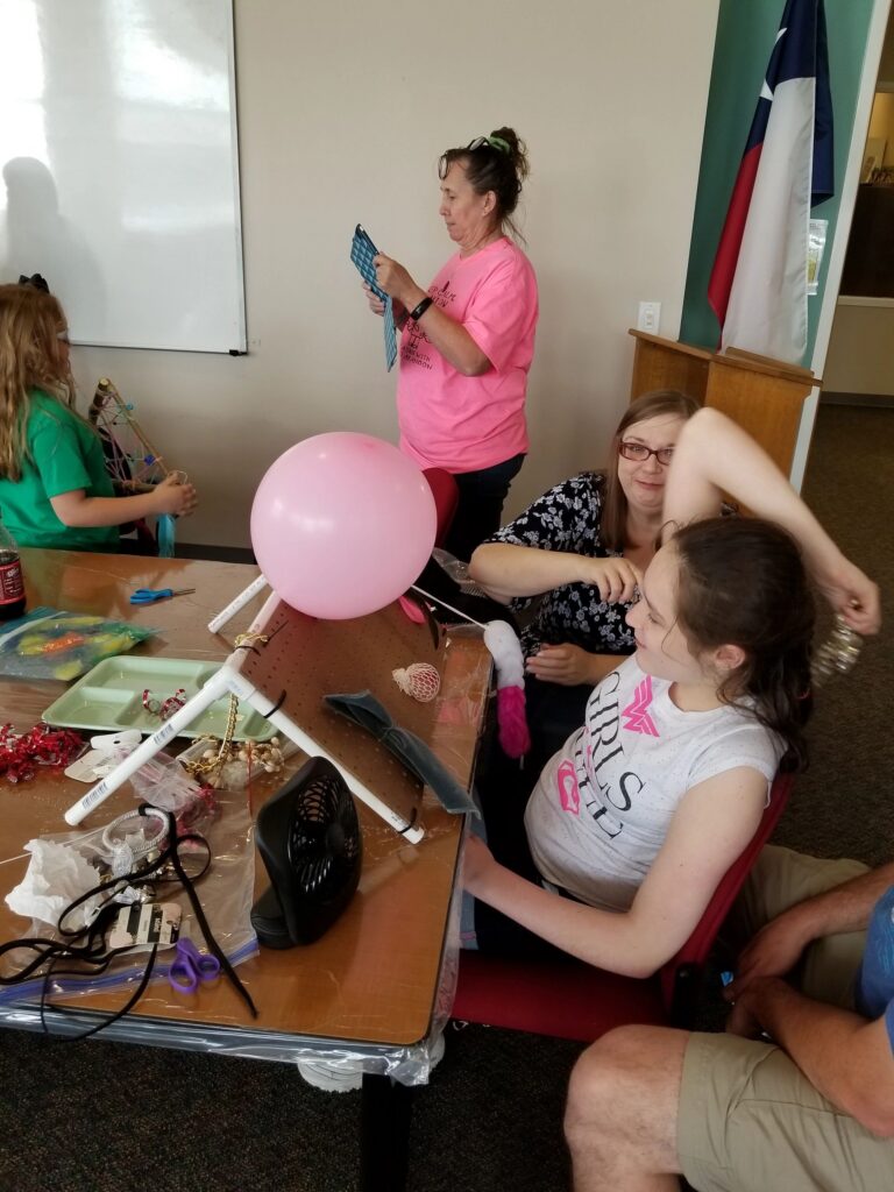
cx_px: 447
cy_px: 596
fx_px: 895
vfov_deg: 67.3
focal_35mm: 26
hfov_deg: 53.1
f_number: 1.7
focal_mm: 4.25
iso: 80
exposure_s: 1/120
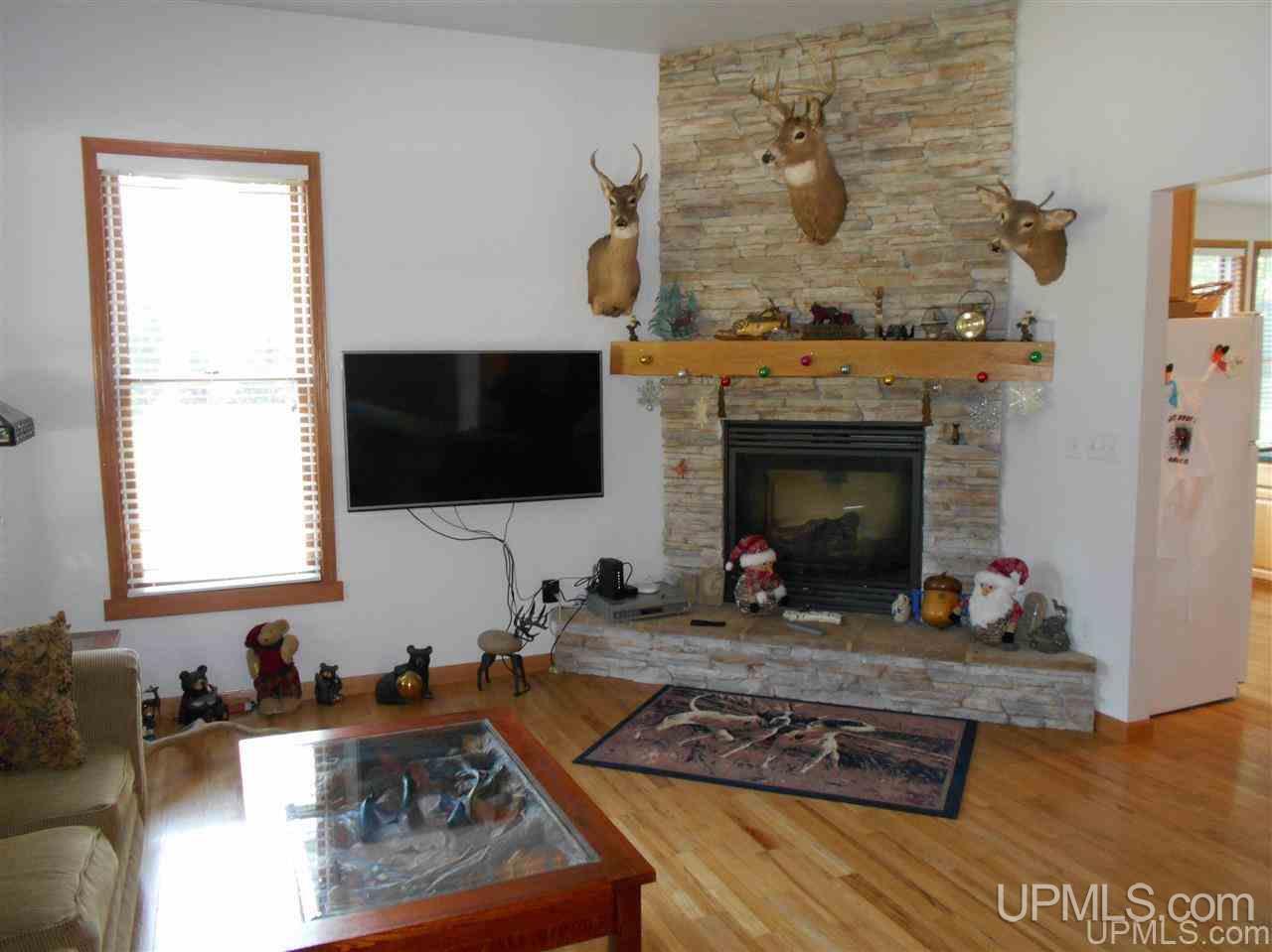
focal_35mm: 26
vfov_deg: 53.0
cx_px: 636
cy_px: 476
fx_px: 955
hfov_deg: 67.3
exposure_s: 1/25
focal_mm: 4.6
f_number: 3.2
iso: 400
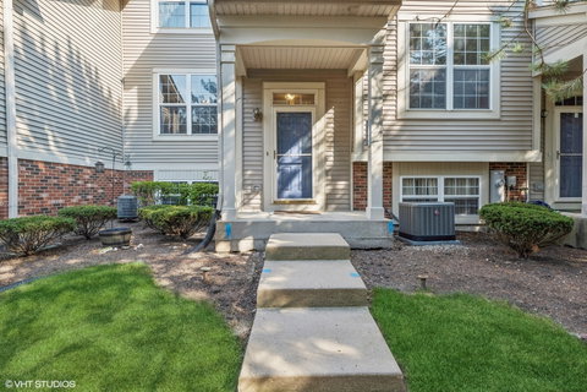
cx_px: 294
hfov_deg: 93.3
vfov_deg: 70.4
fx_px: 277
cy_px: 196
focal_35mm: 17
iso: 200
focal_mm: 17
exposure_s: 1/250
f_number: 8
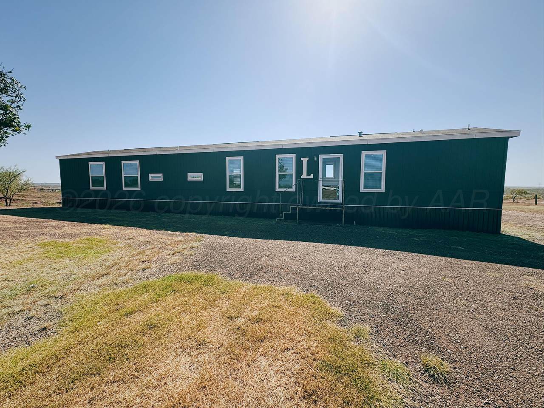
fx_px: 220
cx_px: 272
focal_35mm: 14
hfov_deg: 102.1
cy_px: 204
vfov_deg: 85.7
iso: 50
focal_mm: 2.22
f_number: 2.2
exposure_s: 1/1600
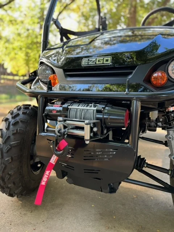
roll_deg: -1.0
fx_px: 174
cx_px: 87
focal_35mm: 26
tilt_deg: -9.6
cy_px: 116
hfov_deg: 53.1
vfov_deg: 67.3
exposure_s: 1/121
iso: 100
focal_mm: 5.7
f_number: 1.5
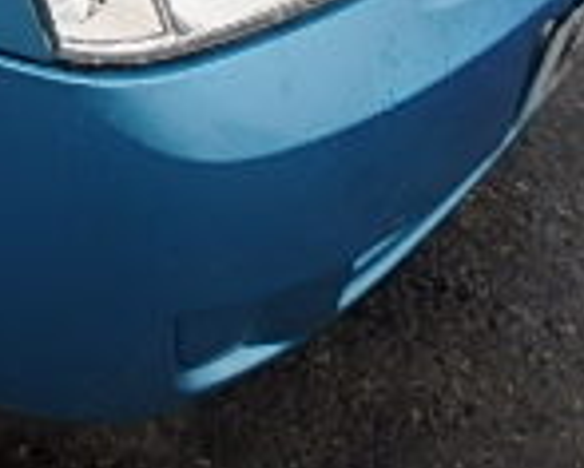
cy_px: -325
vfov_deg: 15.3
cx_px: -393
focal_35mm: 89
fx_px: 1540
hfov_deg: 18.1
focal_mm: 3.7
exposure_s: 1/40
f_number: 3.5
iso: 200
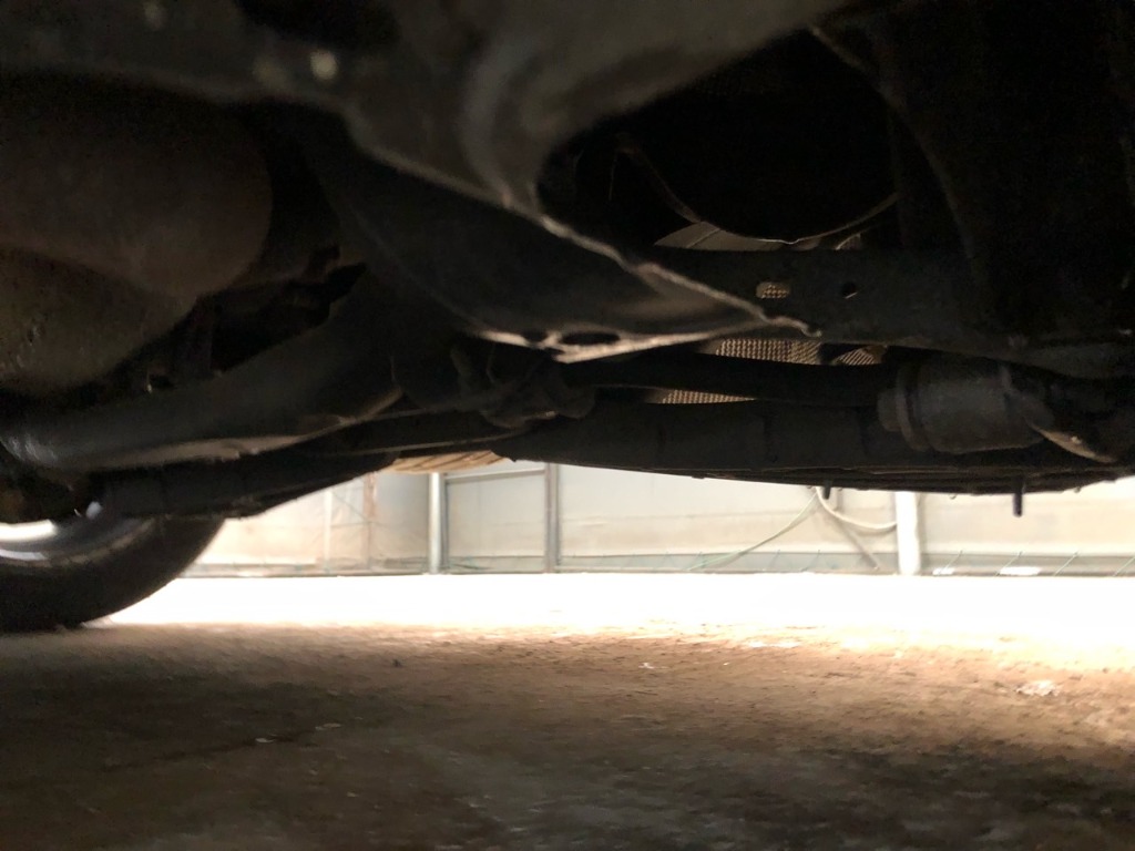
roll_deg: +0.6
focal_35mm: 28
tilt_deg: +6.7
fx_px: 918
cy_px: 426
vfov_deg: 49.7
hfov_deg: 63.4
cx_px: 568
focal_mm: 3.99
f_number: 1.8
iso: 80
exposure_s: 1/6
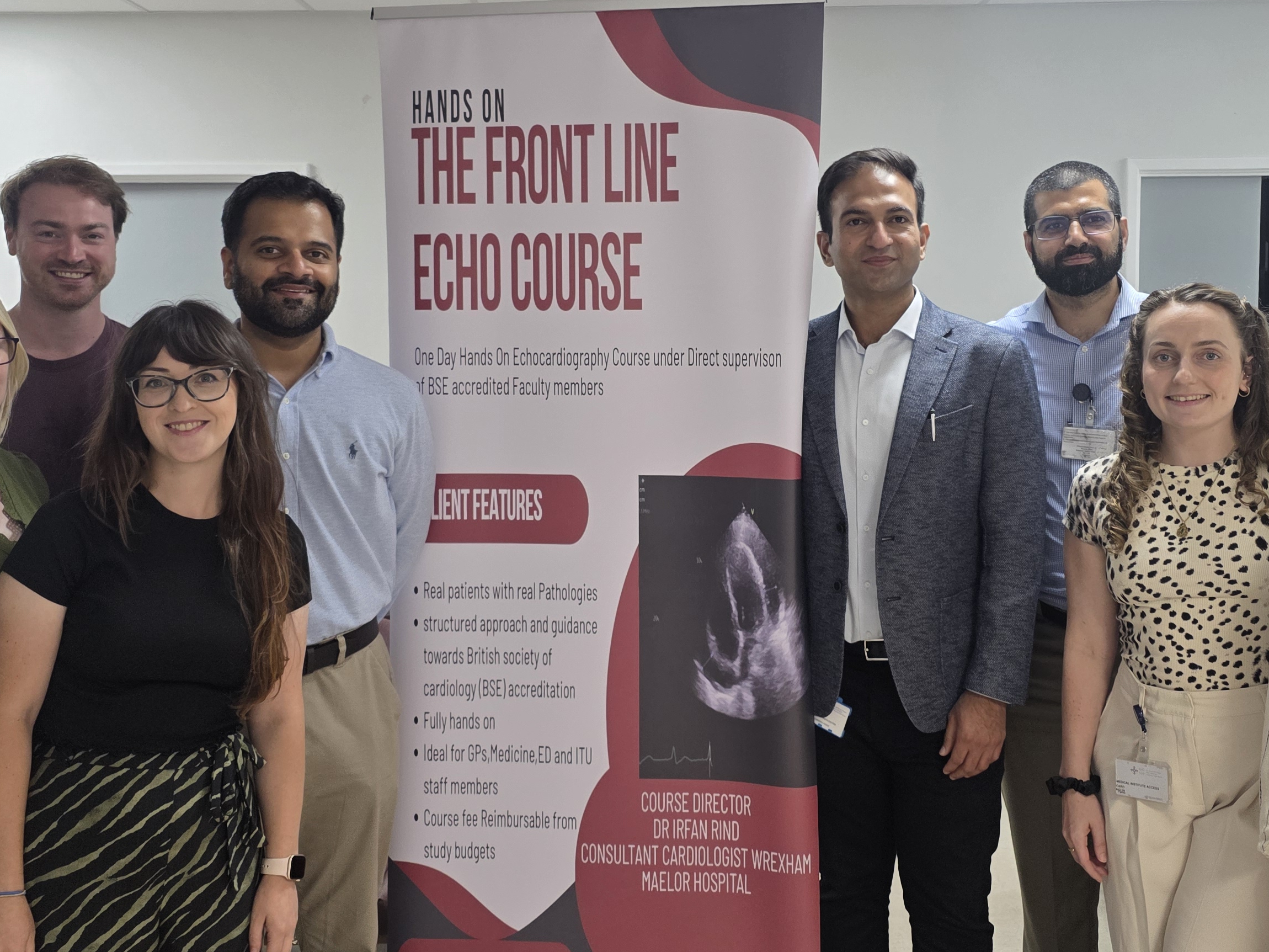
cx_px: 654
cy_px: 409
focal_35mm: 40
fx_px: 1466
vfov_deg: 35.9
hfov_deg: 46.8
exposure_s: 1/100
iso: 200
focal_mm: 6.3
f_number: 1.7
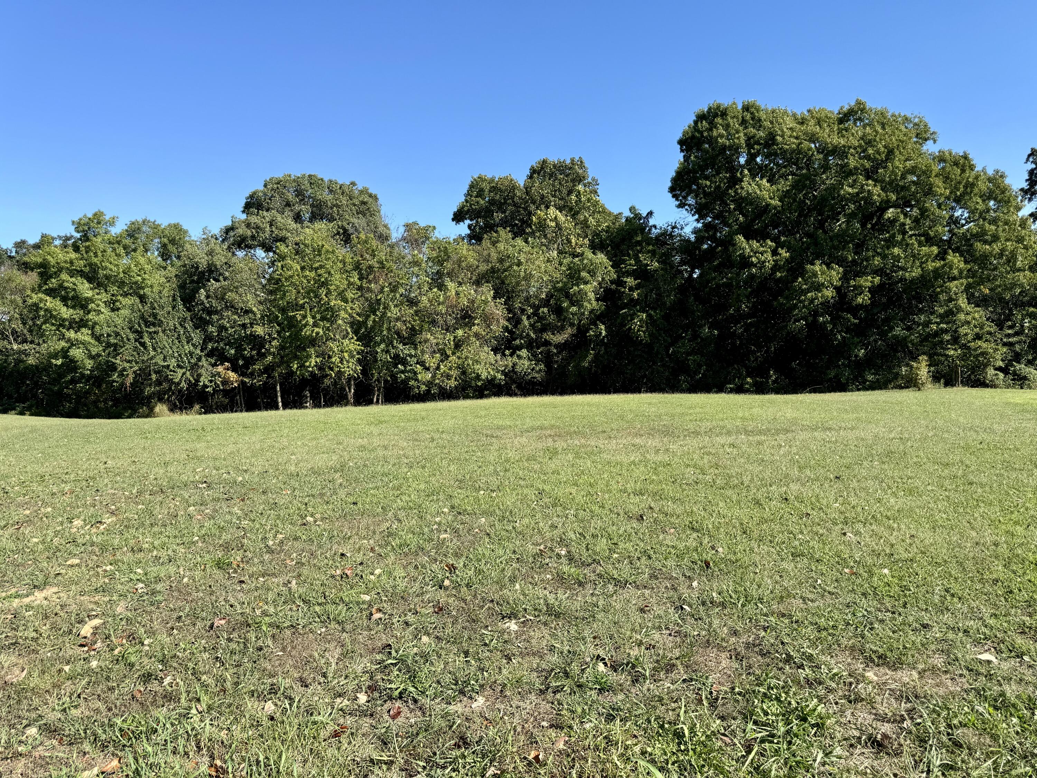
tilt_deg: -3.6
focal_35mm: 24
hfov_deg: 71.6
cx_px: 518
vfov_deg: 56.8
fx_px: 719
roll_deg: +2.0
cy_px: 389
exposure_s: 1/2604
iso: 80
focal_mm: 6.76
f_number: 1.78
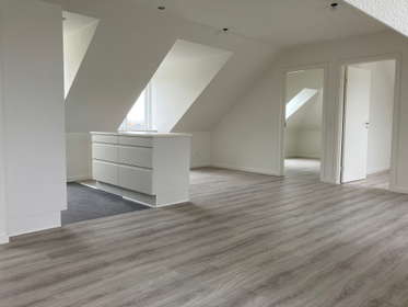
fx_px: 330
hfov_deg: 63.4
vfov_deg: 49.8
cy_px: 154
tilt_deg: -3.7
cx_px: 204
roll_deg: -1.0
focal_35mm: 28
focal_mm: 3.99
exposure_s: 1/102
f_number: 1.8
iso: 80
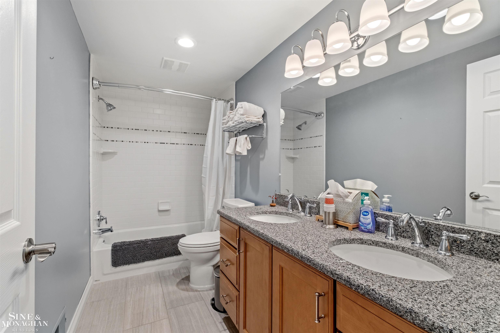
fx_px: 222
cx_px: 250
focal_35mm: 16
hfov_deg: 96.7
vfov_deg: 73.7
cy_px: 166
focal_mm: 10.8
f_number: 8
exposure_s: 1/4
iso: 640
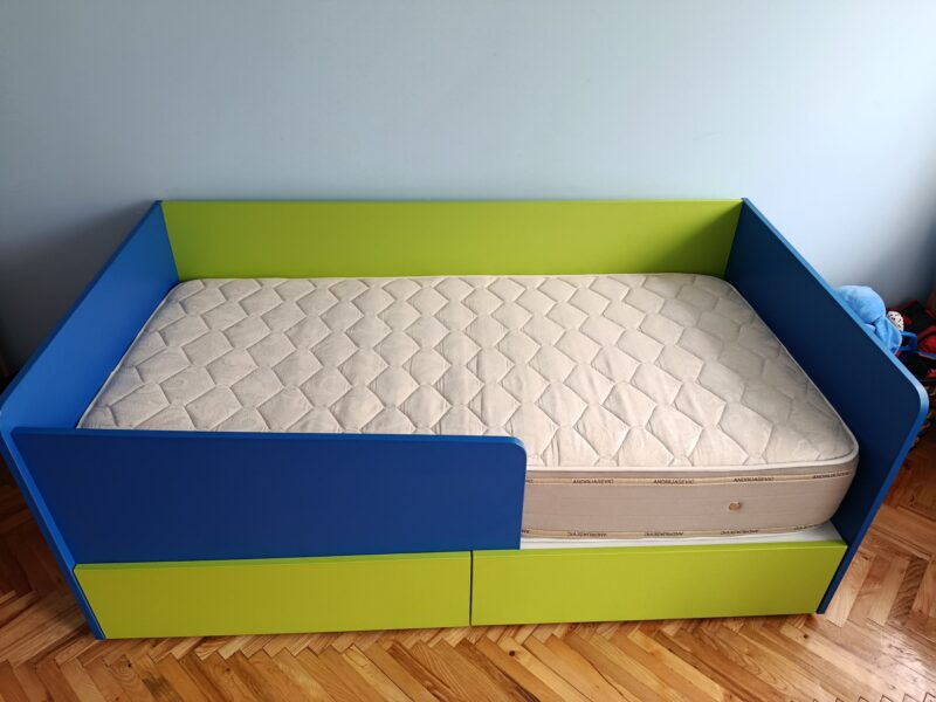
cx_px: 468
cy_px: 351
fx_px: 649
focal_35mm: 24
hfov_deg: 71.6
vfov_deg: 56.8
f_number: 1.7
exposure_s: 1/100
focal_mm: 5.24
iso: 480
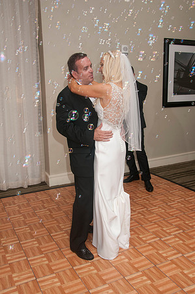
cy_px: 147
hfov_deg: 39.9
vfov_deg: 57.3
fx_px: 269
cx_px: 98
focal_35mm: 33
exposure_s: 1/60
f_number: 5.6
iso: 400
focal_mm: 22
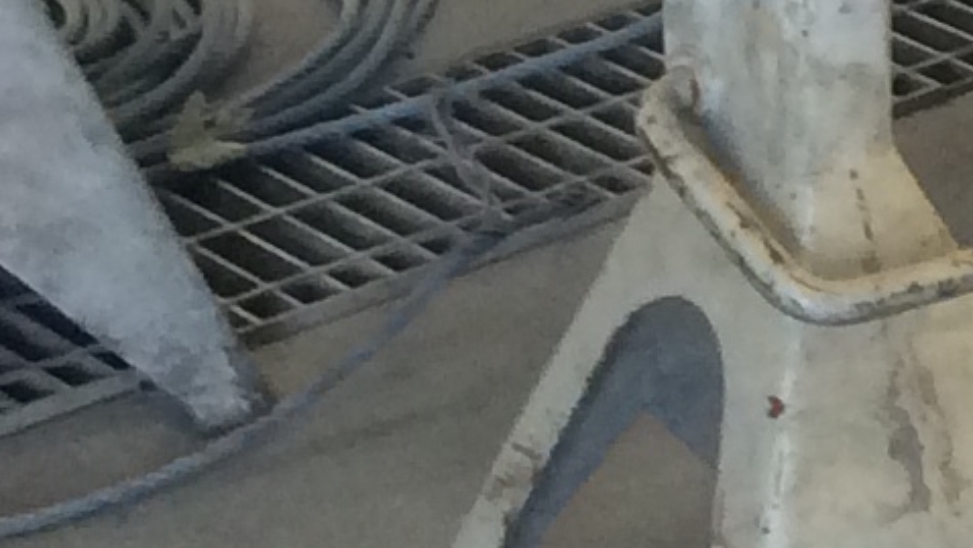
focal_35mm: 223
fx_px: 5754
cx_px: 2640
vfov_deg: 5.0
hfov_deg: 8.5
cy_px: -1548
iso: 80
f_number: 2.2
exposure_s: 1/30
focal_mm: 4.12
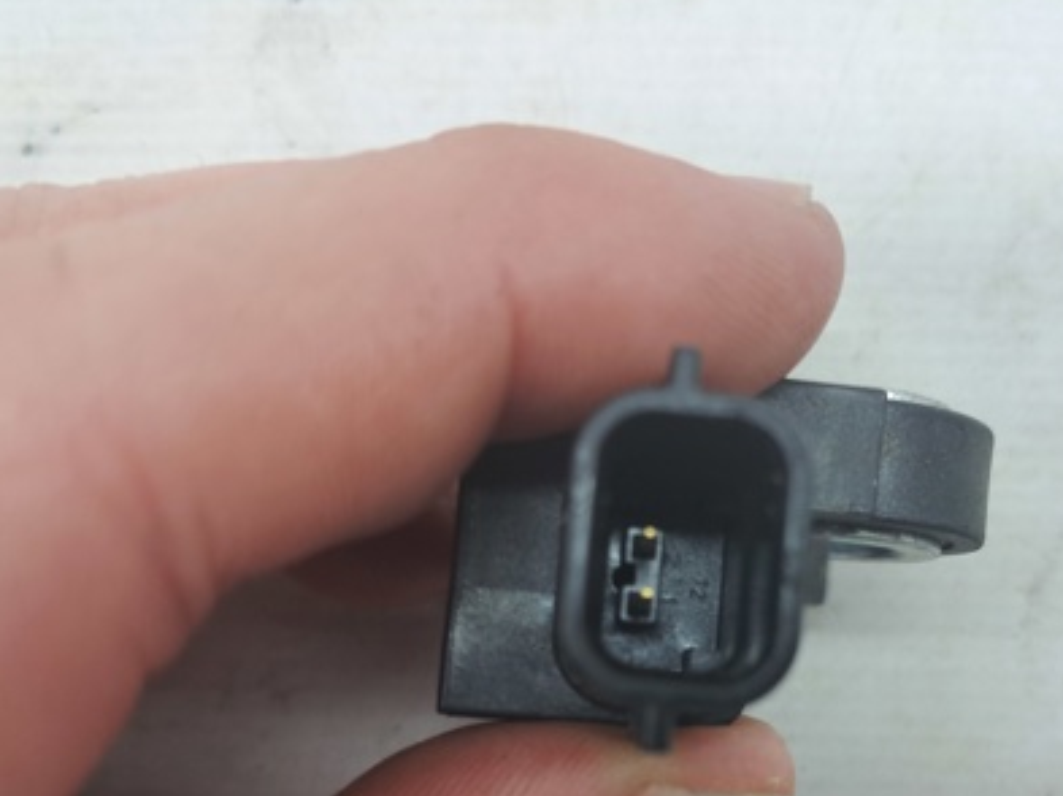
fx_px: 1350
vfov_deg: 32.0
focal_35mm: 44
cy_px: 624
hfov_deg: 42.7
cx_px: 665
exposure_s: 1/50
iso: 50
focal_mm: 4
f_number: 1.8
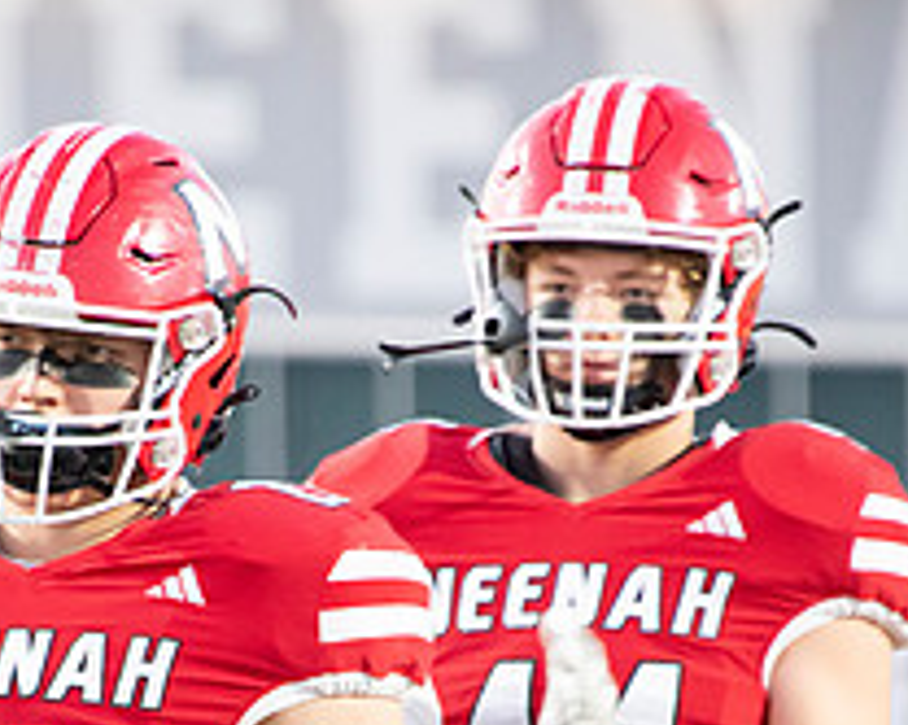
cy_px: 801
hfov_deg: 2.5
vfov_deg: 2.0
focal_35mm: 785
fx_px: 21076
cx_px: 253
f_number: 5.6
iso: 8000
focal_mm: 300
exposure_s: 1/250
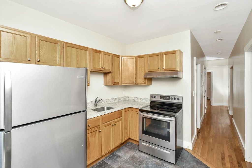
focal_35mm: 15
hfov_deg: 100.4
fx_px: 105
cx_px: 126
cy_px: 84
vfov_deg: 77.3
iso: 200
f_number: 7.1
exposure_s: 1/30
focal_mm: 15
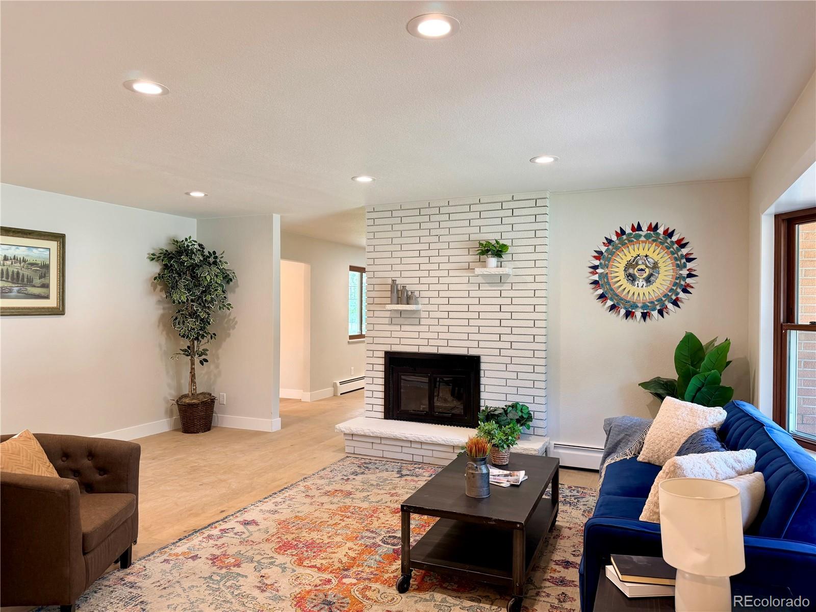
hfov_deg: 71.6
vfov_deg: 56.8
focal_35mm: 24
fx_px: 566
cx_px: 408
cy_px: 306
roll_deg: -0.9
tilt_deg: +0.2
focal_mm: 6.76
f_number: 1.78
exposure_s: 1/60
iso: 100
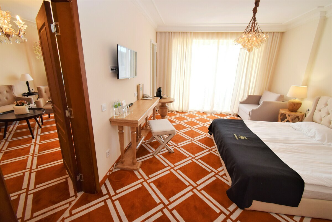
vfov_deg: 77.3
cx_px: 166
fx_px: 138
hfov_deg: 100.4
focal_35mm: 15
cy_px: 111
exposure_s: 1/125
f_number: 5.6
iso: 360
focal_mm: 10
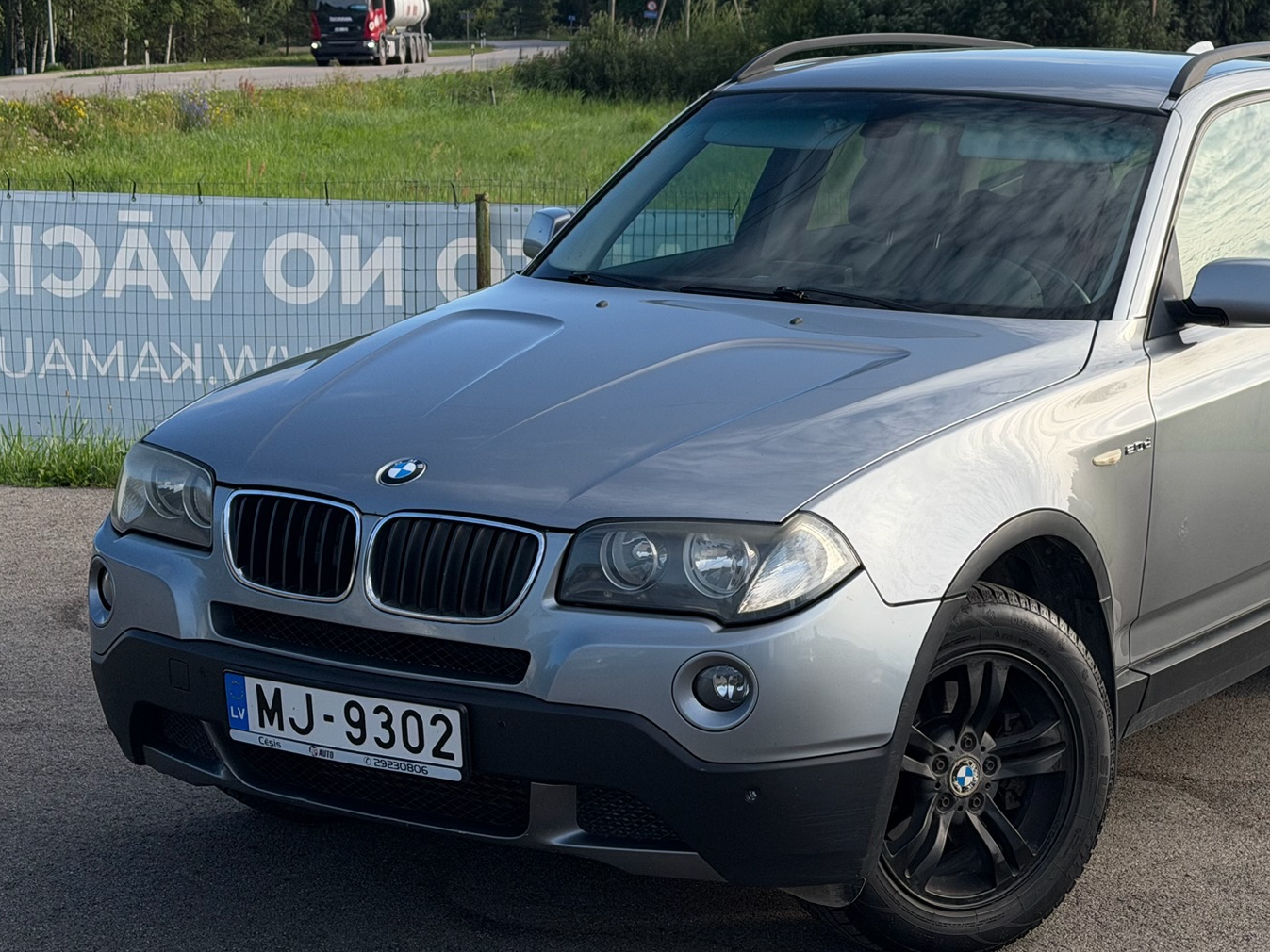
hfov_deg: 26.5
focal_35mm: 73
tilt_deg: -7.6
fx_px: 2678
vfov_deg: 20.2
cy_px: 411
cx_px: 866
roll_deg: -0.5
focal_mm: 6.76
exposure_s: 1/3378
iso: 64
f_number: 1.78
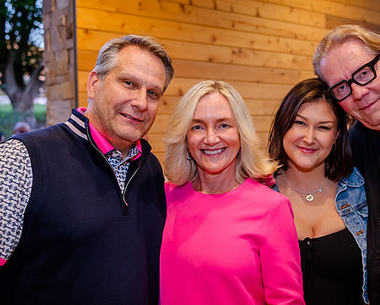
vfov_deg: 28.1
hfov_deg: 34.4
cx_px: 250
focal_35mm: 54
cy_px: 158
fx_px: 608
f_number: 3.5
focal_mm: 34
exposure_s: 1/160
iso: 1600
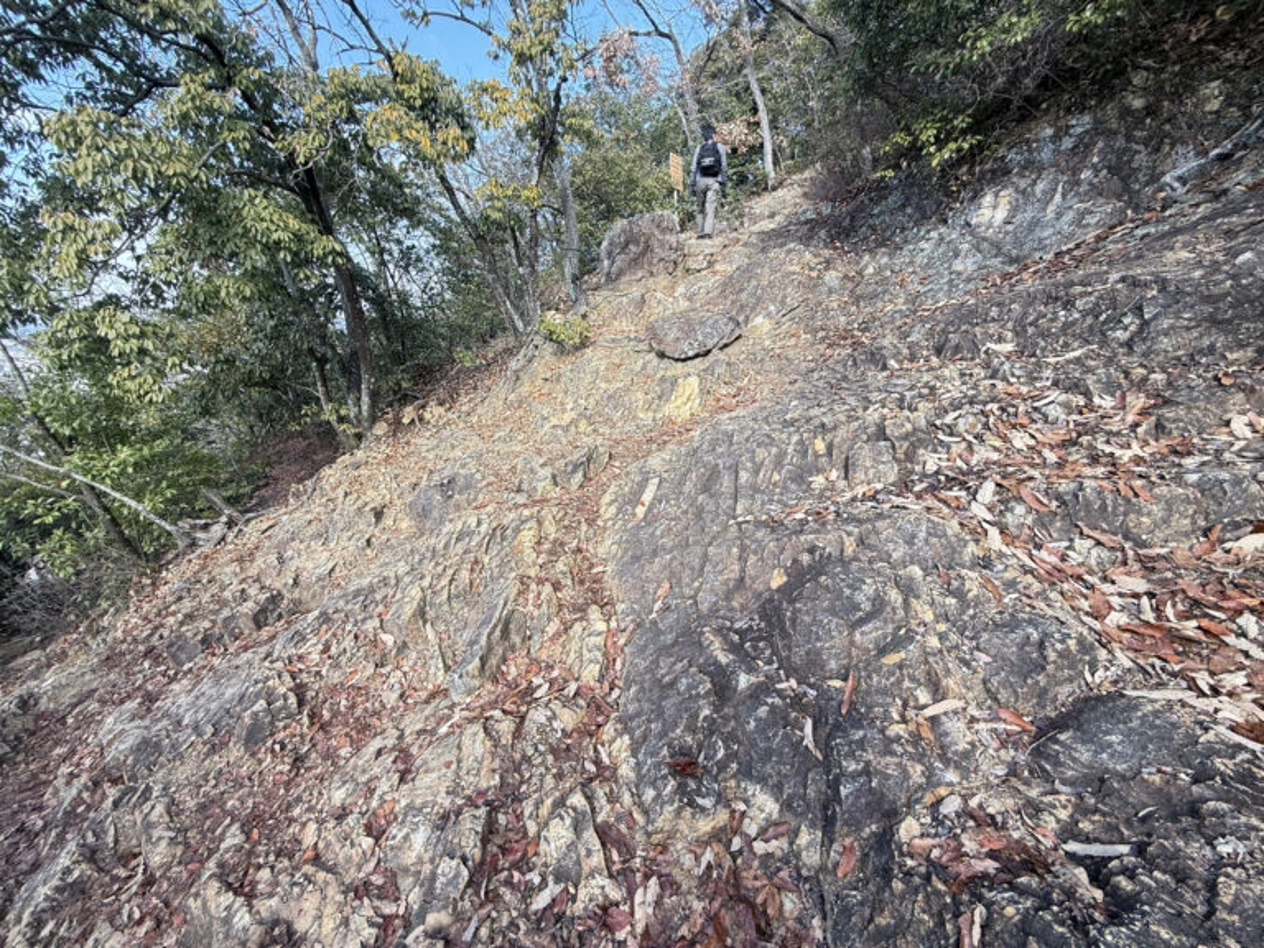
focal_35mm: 14
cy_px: 474
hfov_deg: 102.1
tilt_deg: -15.3
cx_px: 632
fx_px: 511
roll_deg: -0.1
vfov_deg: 85.7
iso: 50
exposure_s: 1/253
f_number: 2.2
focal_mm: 2.22
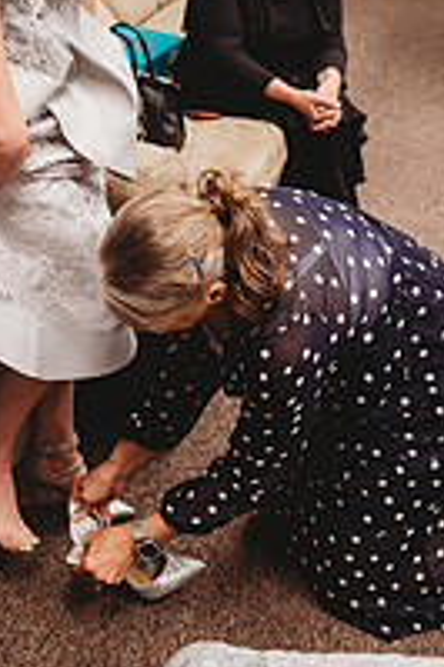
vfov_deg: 36.7
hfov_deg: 24.6
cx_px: 93
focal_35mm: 54
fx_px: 1001
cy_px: 250
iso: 200
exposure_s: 1/125
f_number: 2.2
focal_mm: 24
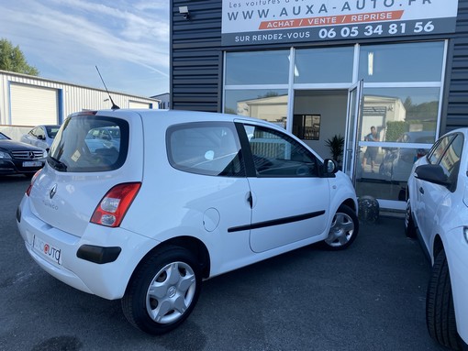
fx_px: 352
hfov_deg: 67.3
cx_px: 234
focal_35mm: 26
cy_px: 176
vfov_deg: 53.1
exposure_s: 1/1258
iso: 32
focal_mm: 4.25
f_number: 1.8
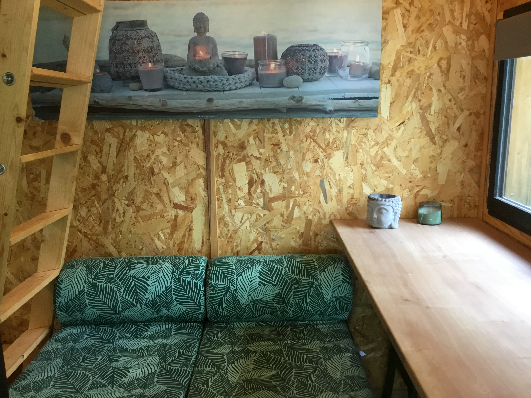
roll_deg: +1.0
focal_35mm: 31
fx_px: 476
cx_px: 266
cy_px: 199
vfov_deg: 45.4
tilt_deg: -11.8
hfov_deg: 58.4
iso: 100
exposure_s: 1/33
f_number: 2.4
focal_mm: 3.3
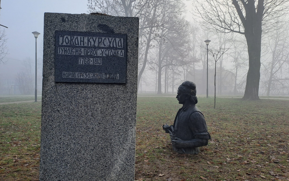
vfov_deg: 46.0
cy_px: 87
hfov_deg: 68.4
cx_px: 147
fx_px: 213
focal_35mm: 27
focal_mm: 4.65
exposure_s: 1/289
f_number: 1.8
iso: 32
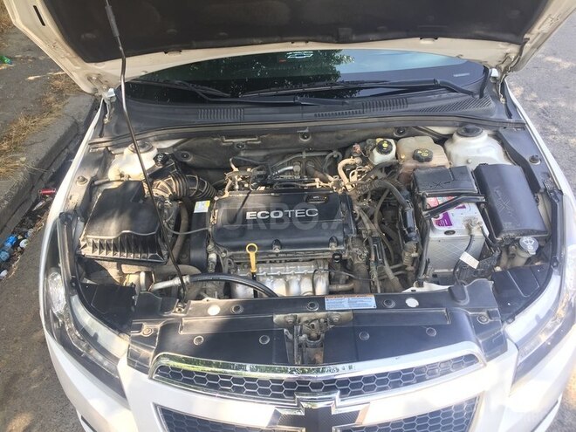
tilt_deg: -37.1
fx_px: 483
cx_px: 288
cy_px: 216
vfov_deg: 48.2
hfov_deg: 61.7
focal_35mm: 29
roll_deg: -0.7
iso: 32
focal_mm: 4.15
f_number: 2.2
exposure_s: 1/104
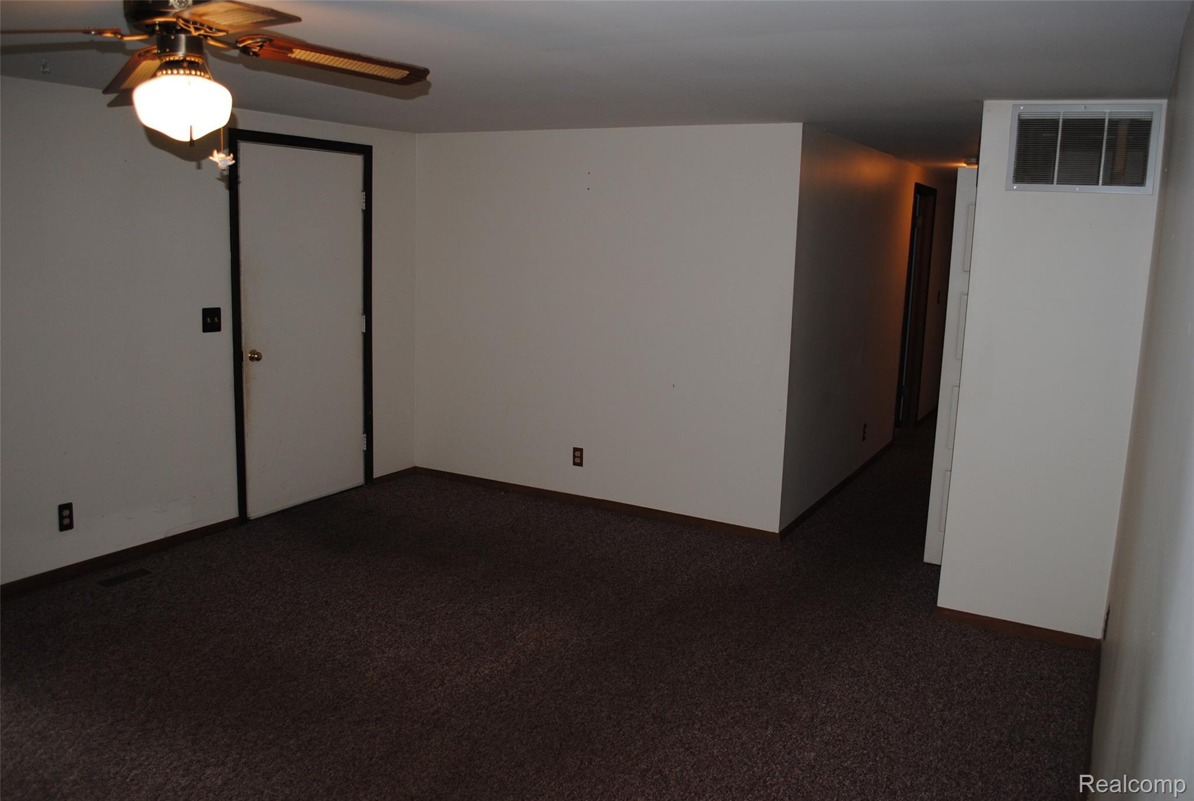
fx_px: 897
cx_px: 597
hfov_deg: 67.3
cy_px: 400
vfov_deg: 48.1
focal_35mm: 27
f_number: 3.5
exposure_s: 1/60
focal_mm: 18
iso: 200
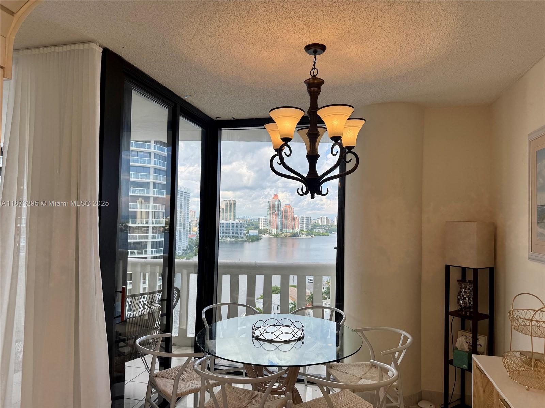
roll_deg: -1.4
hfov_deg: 71.6
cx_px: 272
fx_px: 378
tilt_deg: +0.3
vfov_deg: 56.8
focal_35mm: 24
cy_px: 204
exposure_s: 1/639
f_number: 1.78
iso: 80
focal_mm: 6.76
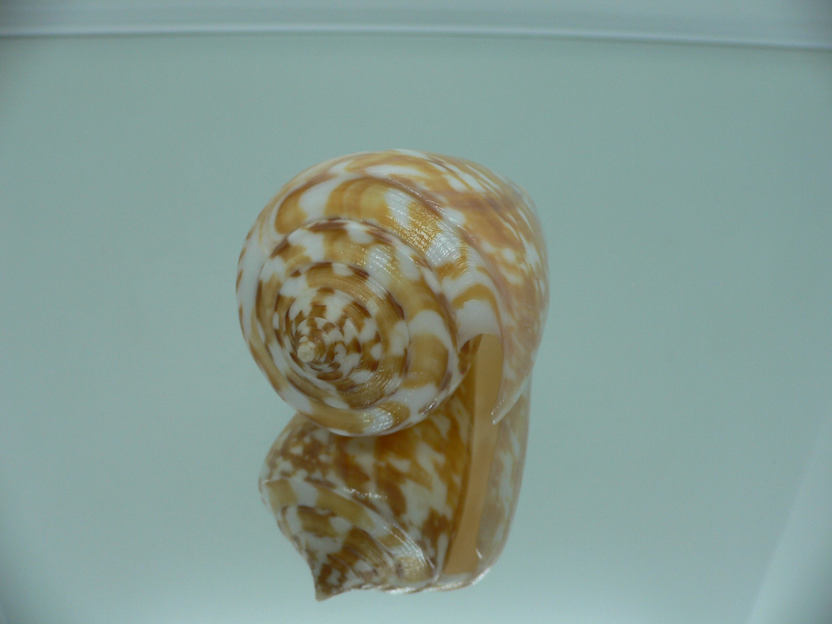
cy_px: 312
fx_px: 841
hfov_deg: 52.6
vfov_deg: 40.7
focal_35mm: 35
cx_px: 416
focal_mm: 4.6
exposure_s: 1/60
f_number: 2.8
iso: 80
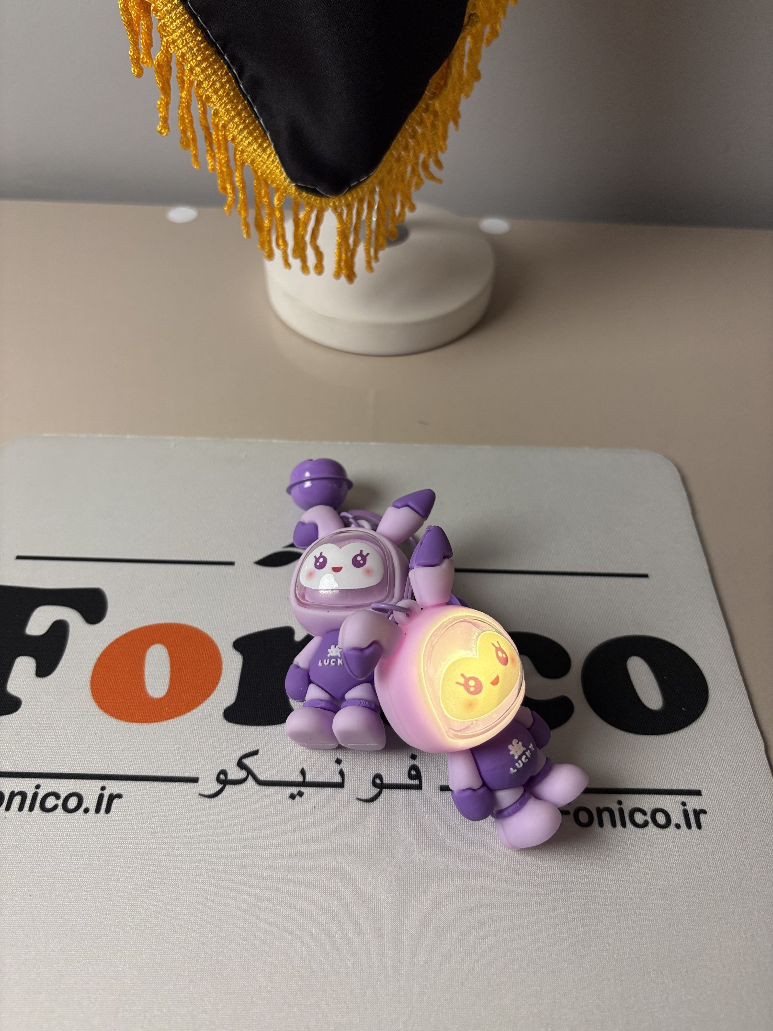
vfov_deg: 67.3
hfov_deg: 53.1
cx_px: 386
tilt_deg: -49.3
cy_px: 516
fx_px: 774
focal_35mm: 26
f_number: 1.6
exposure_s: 1/100
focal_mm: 5.96
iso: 125
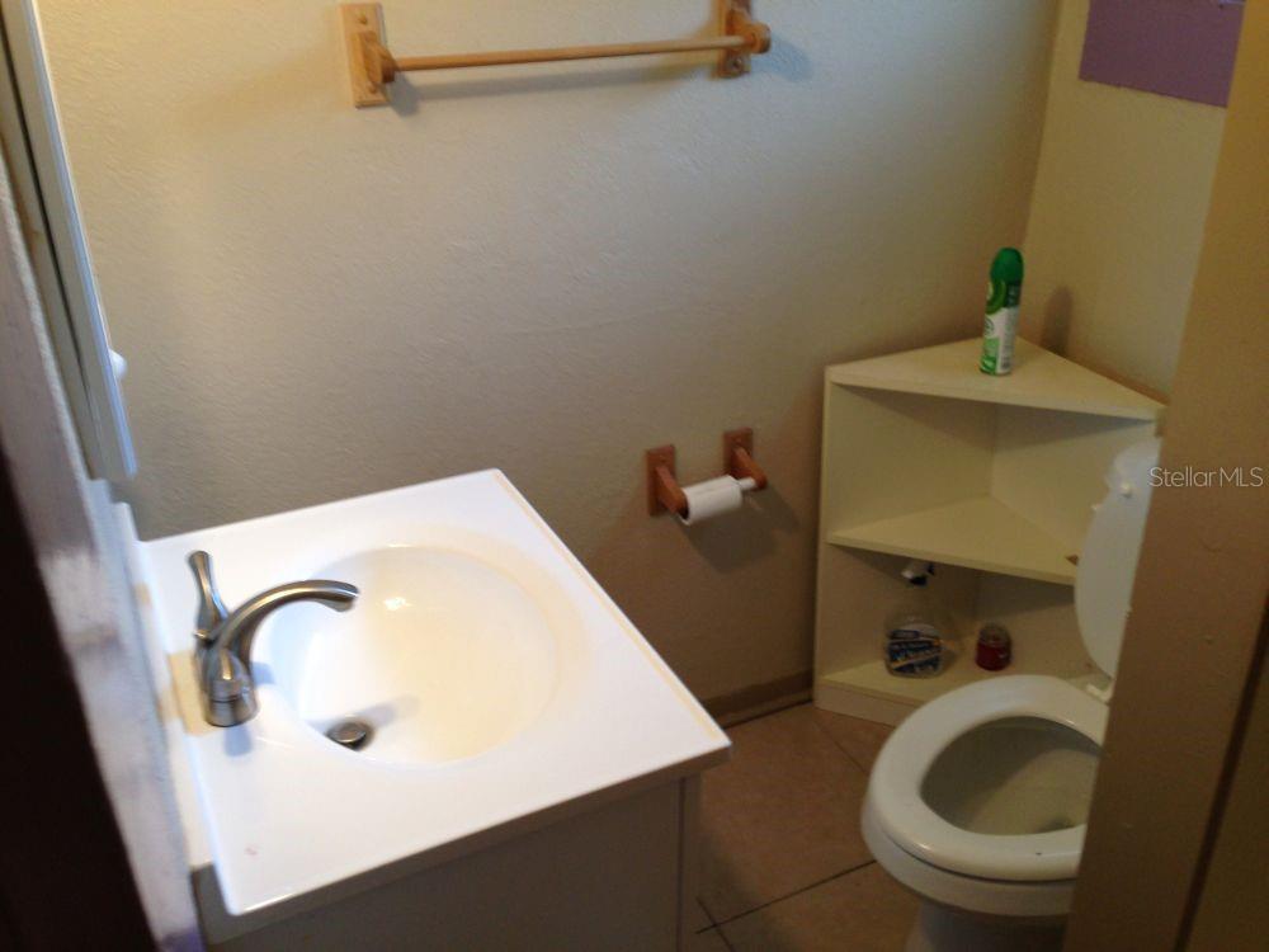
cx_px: 634
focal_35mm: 33
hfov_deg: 55.4
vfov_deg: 42.9
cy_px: 476
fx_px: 1210
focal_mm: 4.13
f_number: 2.4
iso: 80
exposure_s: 1/20
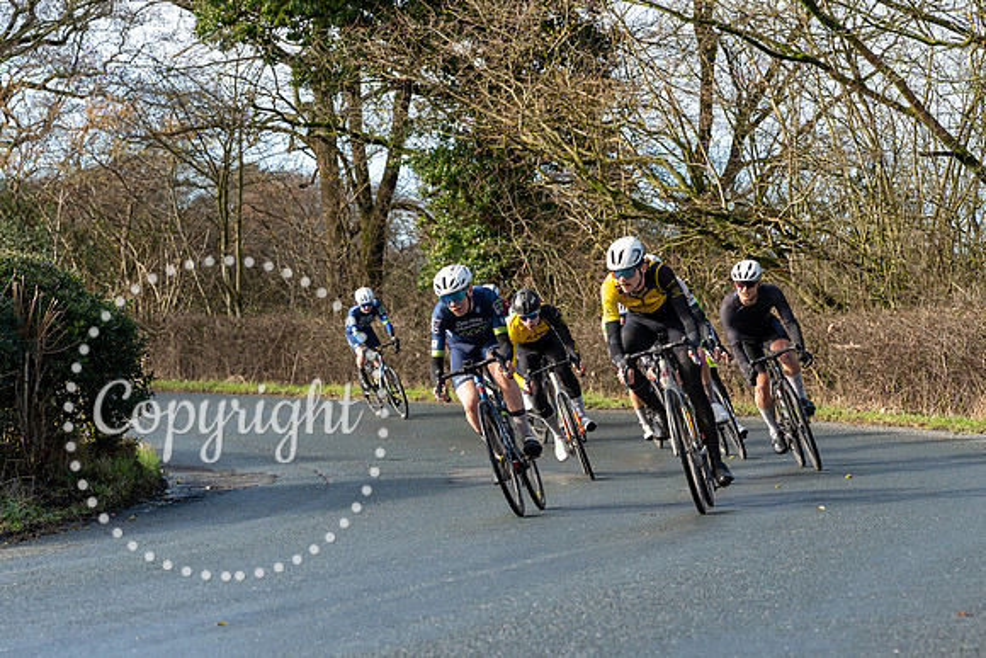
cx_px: 449
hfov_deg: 16.6
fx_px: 3384
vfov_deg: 11.1
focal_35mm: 124
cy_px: 424
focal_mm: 70
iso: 320
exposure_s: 1/1000
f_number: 4
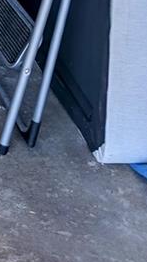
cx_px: -282
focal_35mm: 120
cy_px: -253
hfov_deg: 8.5
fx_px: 833
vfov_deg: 14.8
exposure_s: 1/44.9
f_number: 1.68
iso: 19
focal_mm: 6.9
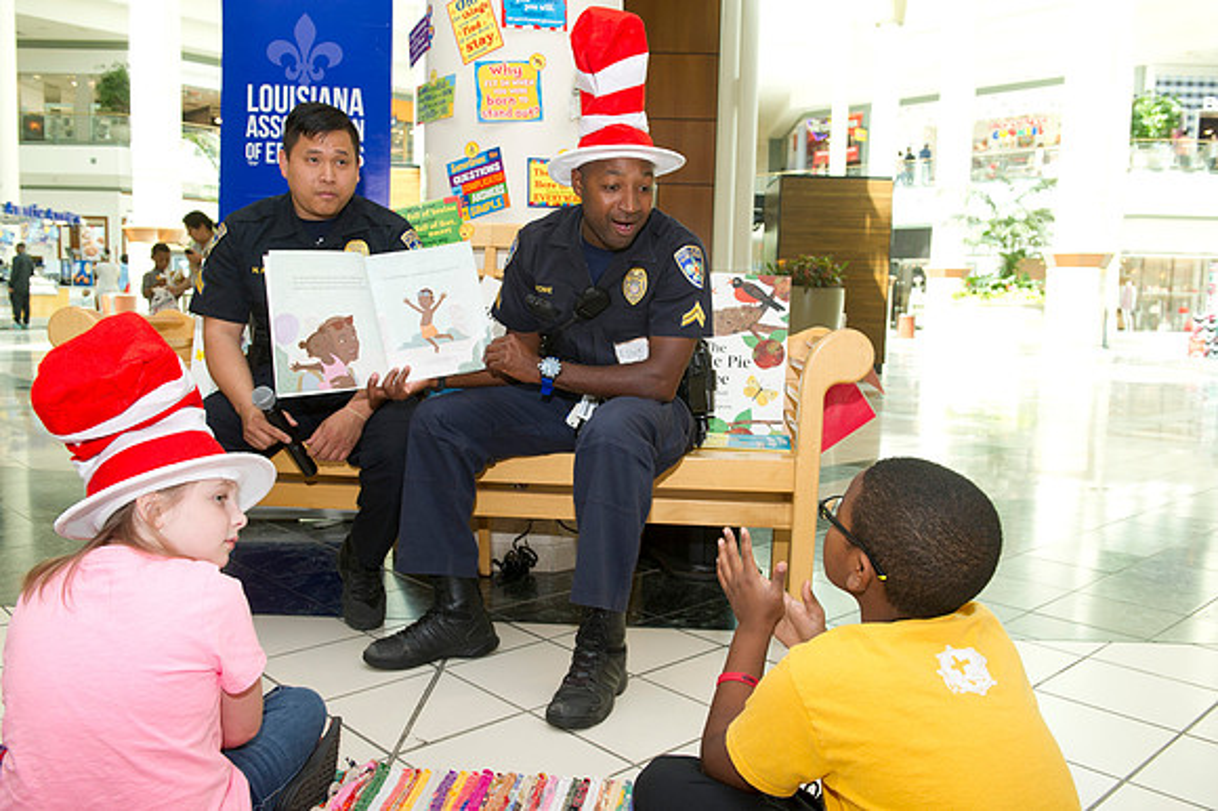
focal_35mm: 31
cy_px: 406
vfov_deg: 42.3
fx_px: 1048
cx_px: 609
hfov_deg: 60.3
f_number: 6.3
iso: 1250
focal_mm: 31
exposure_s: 1/250
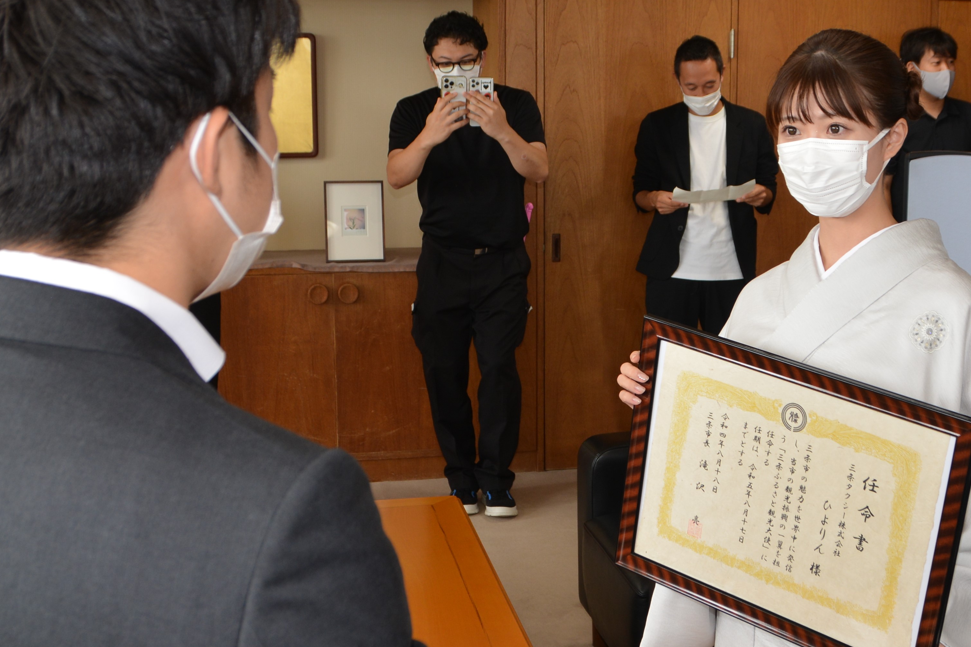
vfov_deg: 35.2
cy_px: 263
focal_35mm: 38
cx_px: 465
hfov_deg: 51.0
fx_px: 1018
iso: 200
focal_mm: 17
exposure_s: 1/60
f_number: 4
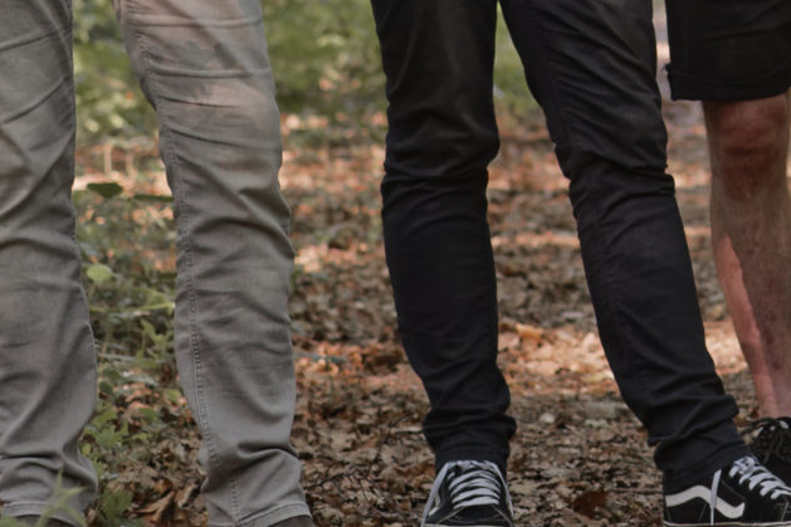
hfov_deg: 7.1
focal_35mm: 285
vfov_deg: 4.8
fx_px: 6260
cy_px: -306
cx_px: 1085
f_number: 4
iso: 640
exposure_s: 1/50
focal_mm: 70
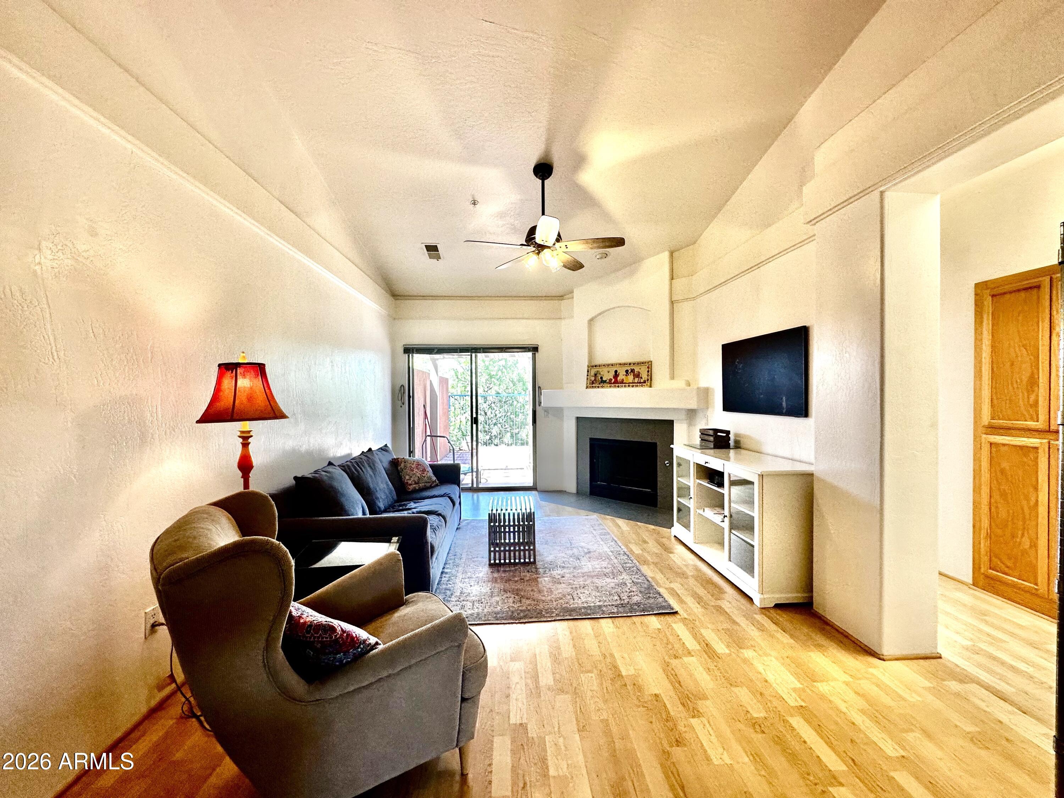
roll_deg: -0.1
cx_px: 532
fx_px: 430
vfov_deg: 85.7
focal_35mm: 14
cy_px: 399
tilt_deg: -0.4
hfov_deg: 102.1
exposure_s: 1/120
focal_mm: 2.22
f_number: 2.2
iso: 160
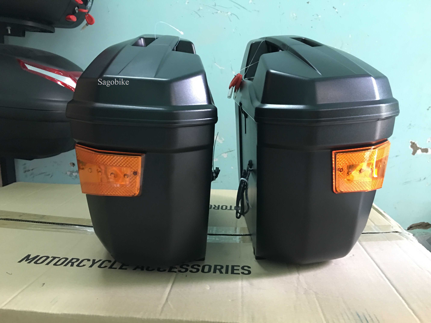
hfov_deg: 61.7
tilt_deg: -10.2
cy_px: 162
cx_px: 216
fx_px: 361
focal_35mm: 29
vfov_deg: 48.2
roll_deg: +0.4
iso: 80
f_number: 2.2
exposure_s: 1/4
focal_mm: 4.15
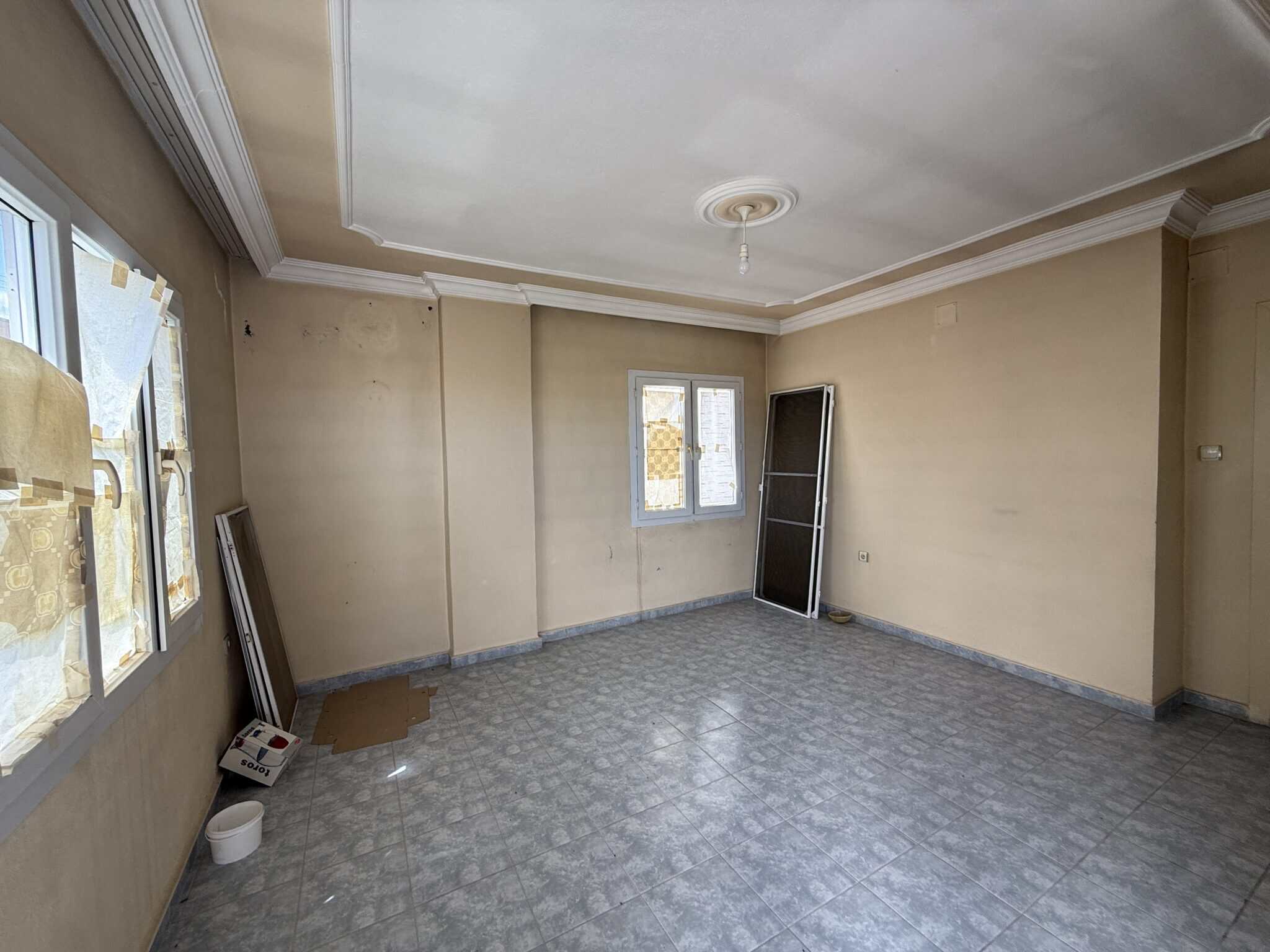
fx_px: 514
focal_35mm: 14
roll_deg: +1.7
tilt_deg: -2.3
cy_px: 476
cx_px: 635
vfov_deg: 85.7
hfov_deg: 102.1
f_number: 2.2
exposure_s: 1/118
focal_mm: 2.22
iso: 64
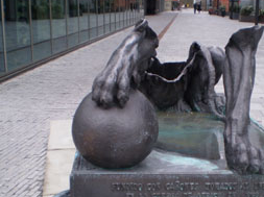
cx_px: 184
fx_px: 434
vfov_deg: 25.3
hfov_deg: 33.4
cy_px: 149
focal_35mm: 57
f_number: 3.1
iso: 64
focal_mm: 6.3
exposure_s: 1/60
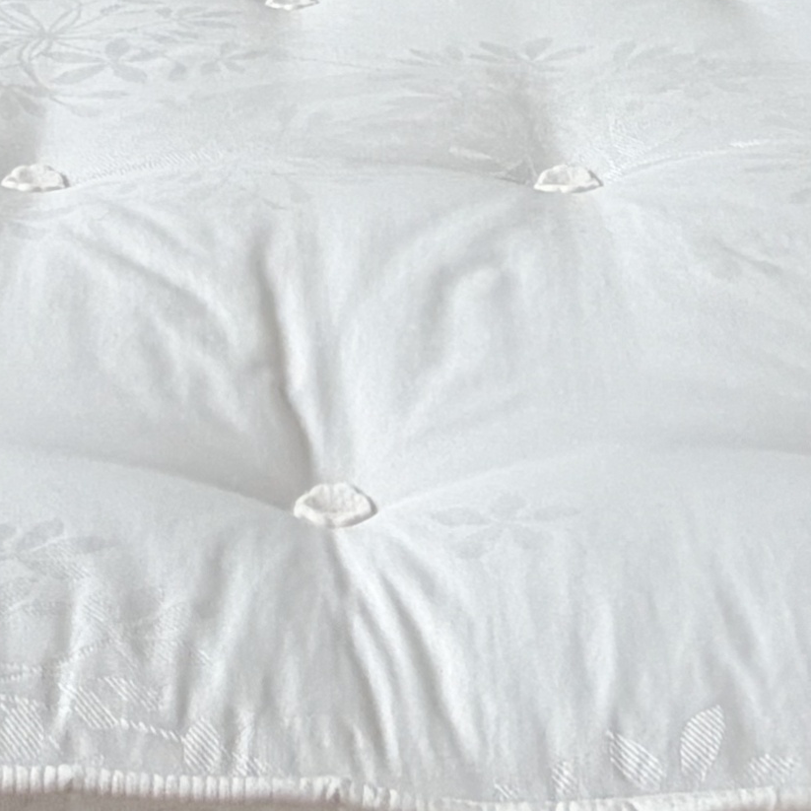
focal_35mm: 84
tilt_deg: +0.4
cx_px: 235
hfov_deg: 20.5
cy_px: -988
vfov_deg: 15.0
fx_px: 2227
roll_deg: +0.5
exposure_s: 1/502
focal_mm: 2.22
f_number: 2.2
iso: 50
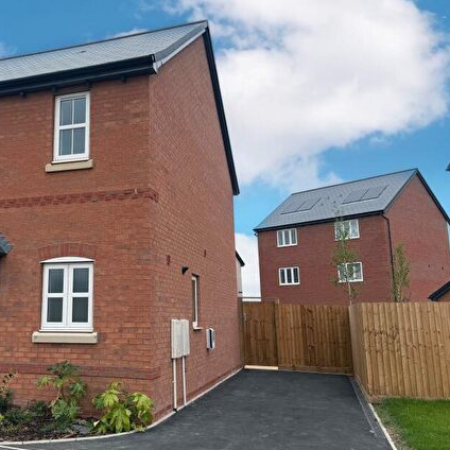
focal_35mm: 35
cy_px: 212
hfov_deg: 45.8
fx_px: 515
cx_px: 120
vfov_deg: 47.2
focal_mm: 6.76
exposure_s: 1/3584
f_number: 1.78
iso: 80
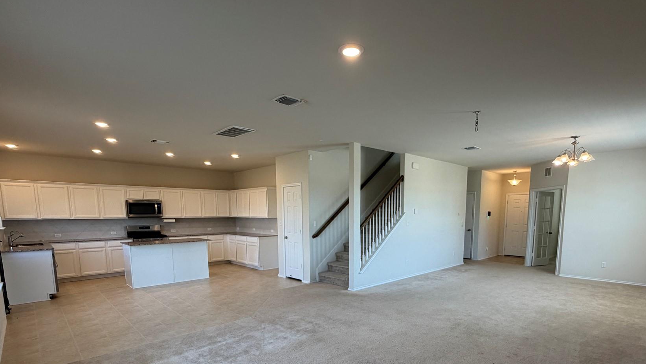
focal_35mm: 19
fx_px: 325
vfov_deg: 56.6
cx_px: 346
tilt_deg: -7.5
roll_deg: -0.2
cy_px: 254
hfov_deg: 89.4
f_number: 2.2
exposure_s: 1/120
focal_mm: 2.22
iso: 160
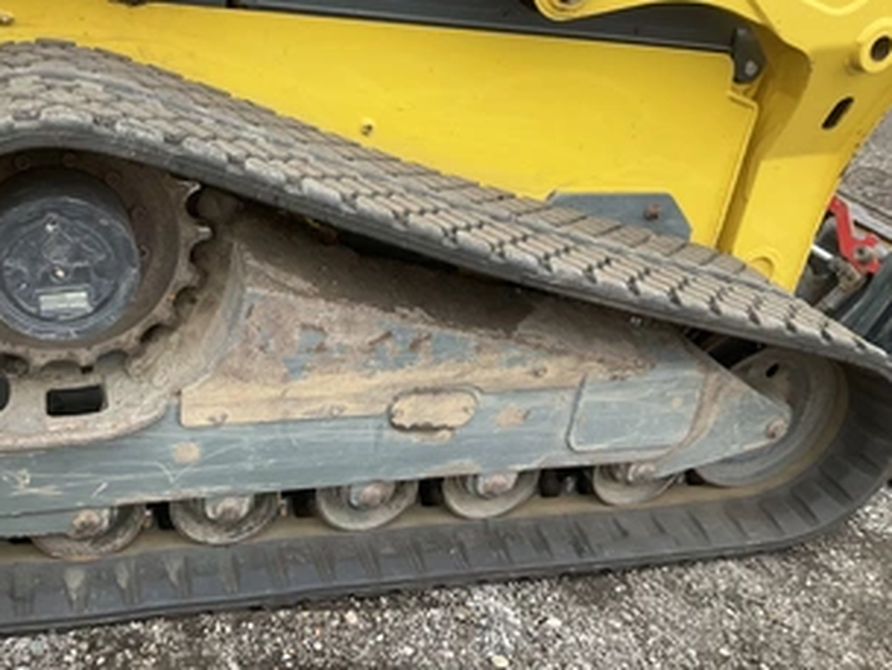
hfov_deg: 48.4
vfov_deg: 37.7
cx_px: 322
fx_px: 980
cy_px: 363
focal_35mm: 38
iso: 64
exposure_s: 1/85
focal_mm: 3
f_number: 1.8
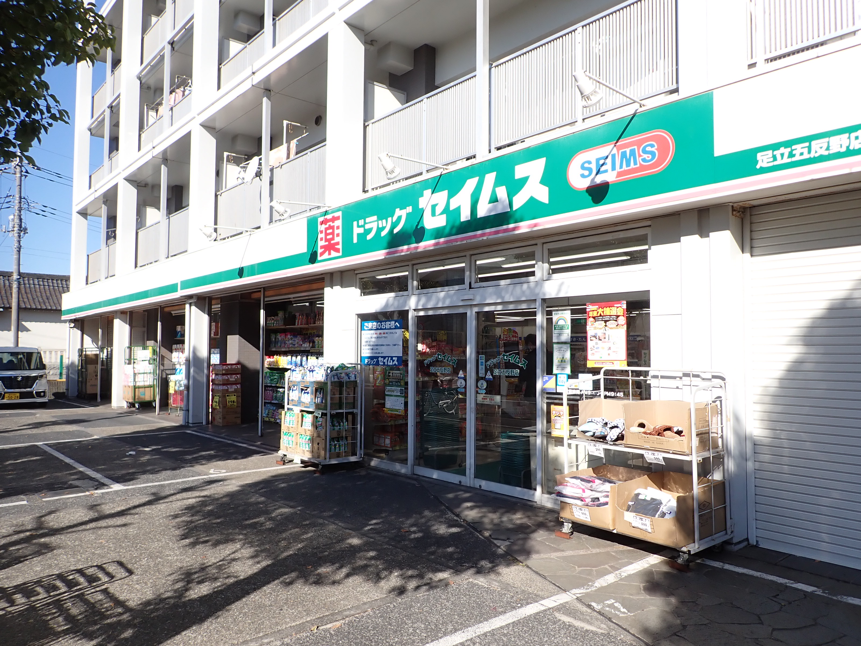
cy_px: 323
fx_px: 622
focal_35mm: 25
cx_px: 430
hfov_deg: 69.4
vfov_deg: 54.9
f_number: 2.8
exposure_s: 1/1000
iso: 100
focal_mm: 4.5
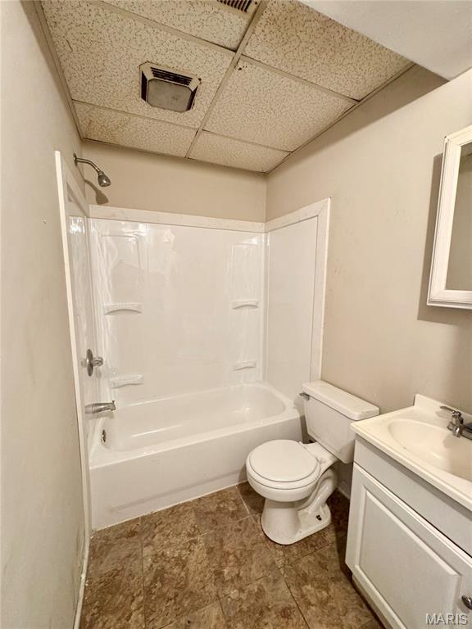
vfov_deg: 102.1
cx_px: 236
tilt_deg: -8.6
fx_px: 255
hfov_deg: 85.7
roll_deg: +0.6
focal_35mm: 14
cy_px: 314
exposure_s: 1/60
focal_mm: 2.22
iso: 400
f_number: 2.2
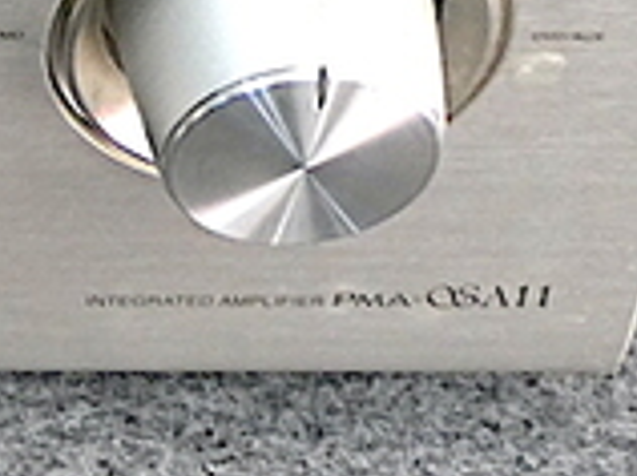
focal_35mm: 268
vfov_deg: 5.3
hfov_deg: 6.9
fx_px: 4924
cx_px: -951
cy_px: -847
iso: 200
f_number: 3.9
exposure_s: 1/25
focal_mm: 7.8
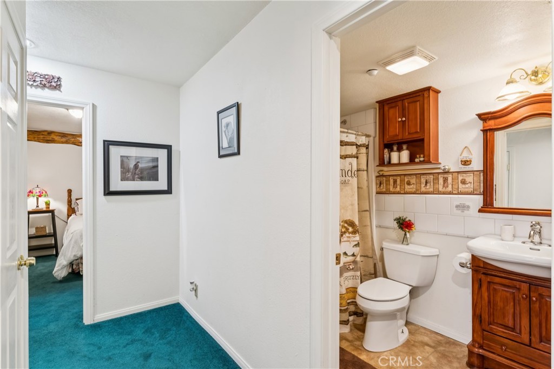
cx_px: 277
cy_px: 184
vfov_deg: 69.2
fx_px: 268
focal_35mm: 17
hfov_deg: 92.0
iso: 100
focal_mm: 17.4
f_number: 13
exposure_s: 1.6
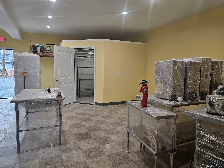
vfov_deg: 58.9
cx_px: 112
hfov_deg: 73.9
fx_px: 149
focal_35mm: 23
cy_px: 84
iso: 125
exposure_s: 1/120
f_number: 1.7
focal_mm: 6.3
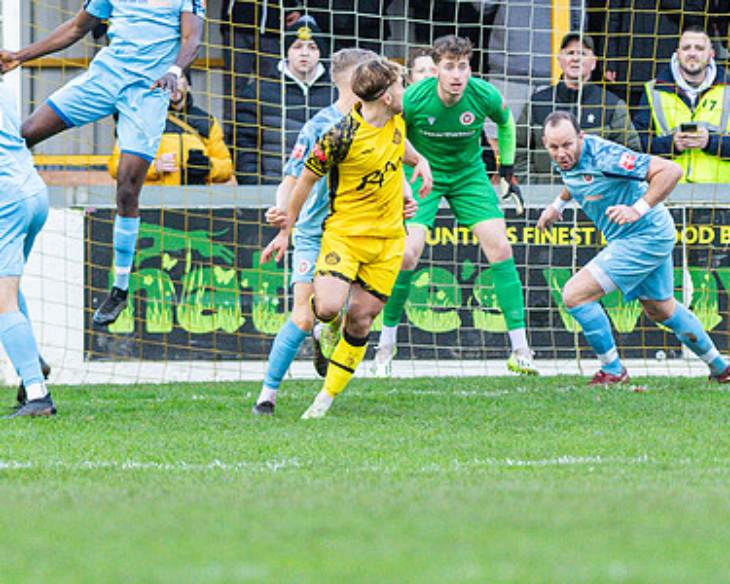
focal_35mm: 1008
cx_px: 250
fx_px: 21778
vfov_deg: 1.5
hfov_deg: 1.9
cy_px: 163
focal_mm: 300
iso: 2000
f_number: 2.8
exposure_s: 1/1600
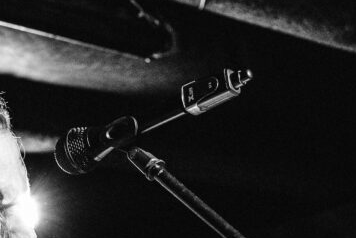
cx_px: 40
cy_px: 402
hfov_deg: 13.5
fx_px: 1494
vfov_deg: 8.8
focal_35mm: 151
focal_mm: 35
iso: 4000
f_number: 4.5
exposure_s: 1/100
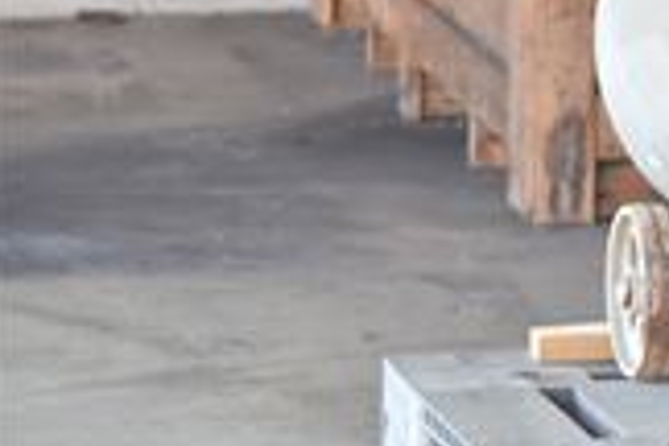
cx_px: 1024
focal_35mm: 315
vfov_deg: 4.4
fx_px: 5853
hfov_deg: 6.5
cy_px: -8
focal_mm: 68
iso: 1250
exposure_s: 1/250
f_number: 6.3
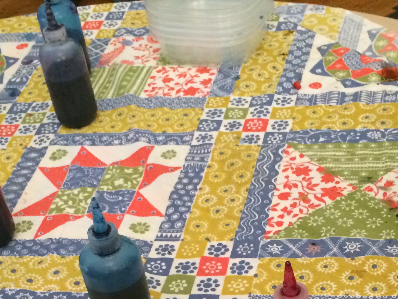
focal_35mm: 69
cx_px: 205
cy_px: 353
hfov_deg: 28.2
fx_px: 793
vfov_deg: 20.1
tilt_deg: -46.0
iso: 250
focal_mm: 4.15
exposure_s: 1/20
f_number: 2.2
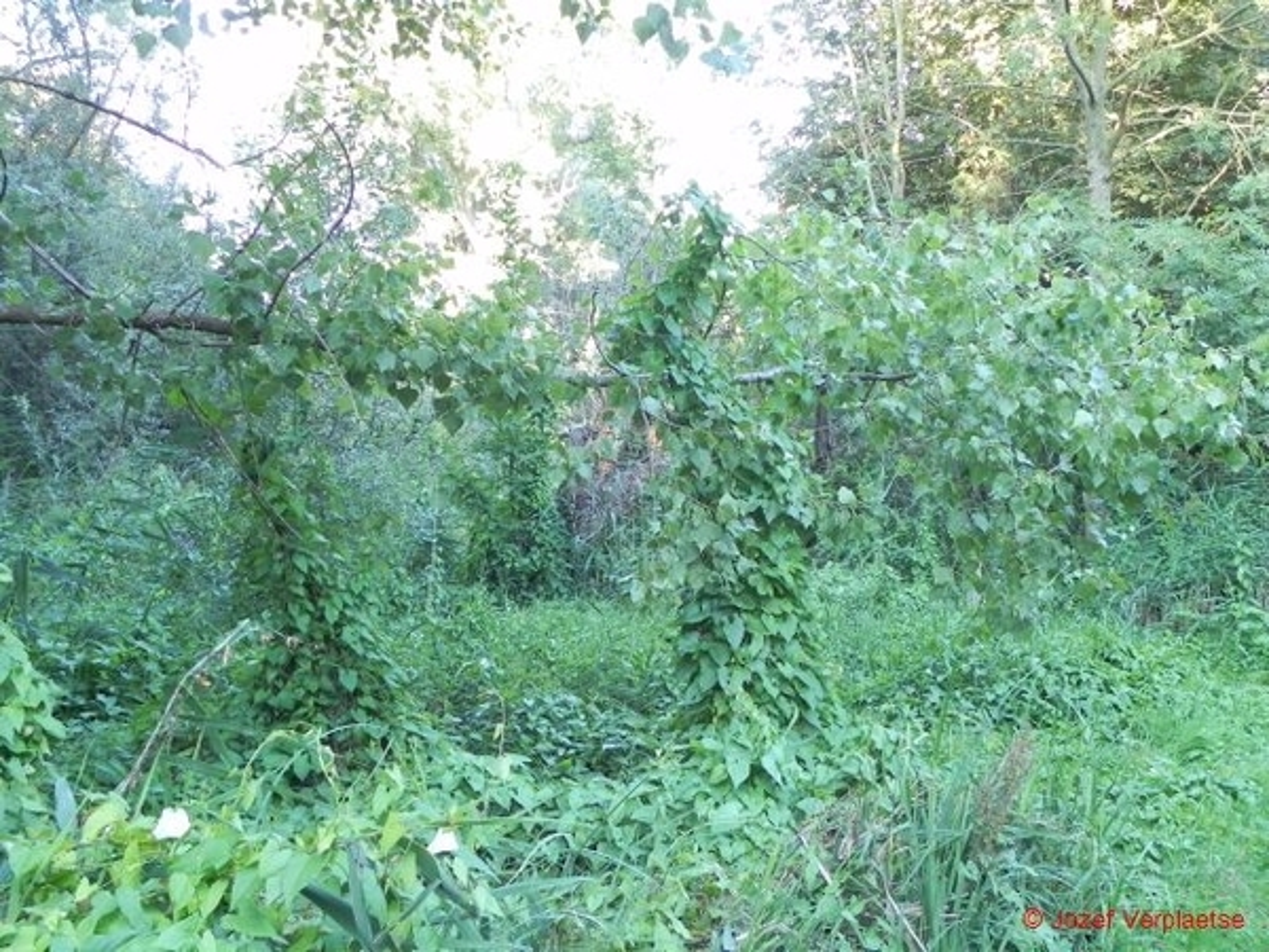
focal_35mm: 37
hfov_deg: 50.1
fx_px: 1356
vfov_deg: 38.7
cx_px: 634
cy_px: 476
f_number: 3.2
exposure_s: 1/30
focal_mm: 6.6
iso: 180
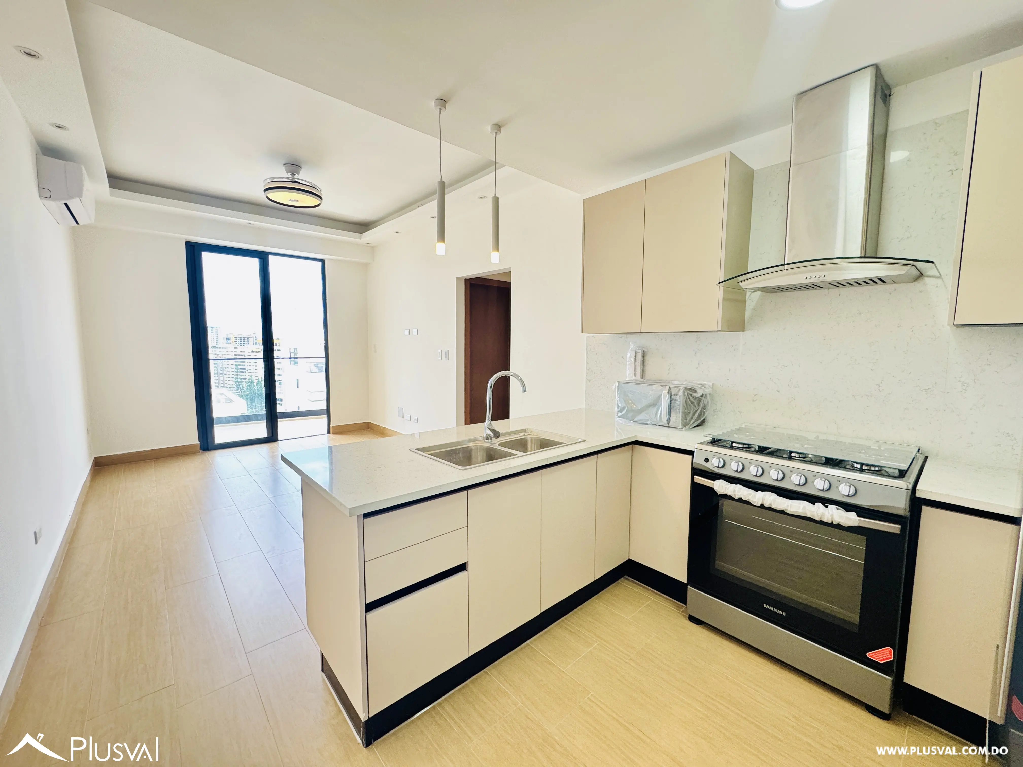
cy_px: 384
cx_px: 512
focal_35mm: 14
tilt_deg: -5.0
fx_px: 414
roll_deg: +0.2
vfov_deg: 85.7
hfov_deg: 102.1
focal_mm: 2.22
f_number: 2.2
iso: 160
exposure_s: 1/99
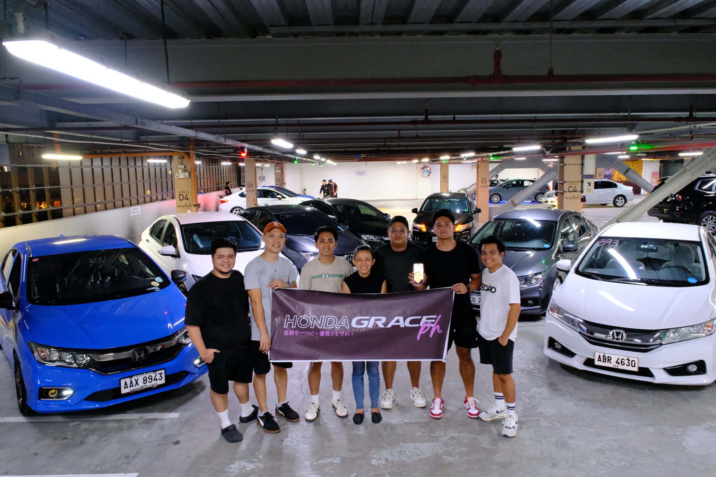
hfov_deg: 67.4
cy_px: 238
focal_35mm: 27
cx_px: 358
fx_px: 537
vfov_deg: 47.9
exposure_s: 1/27
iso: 6400
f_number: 5.6
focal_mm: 18
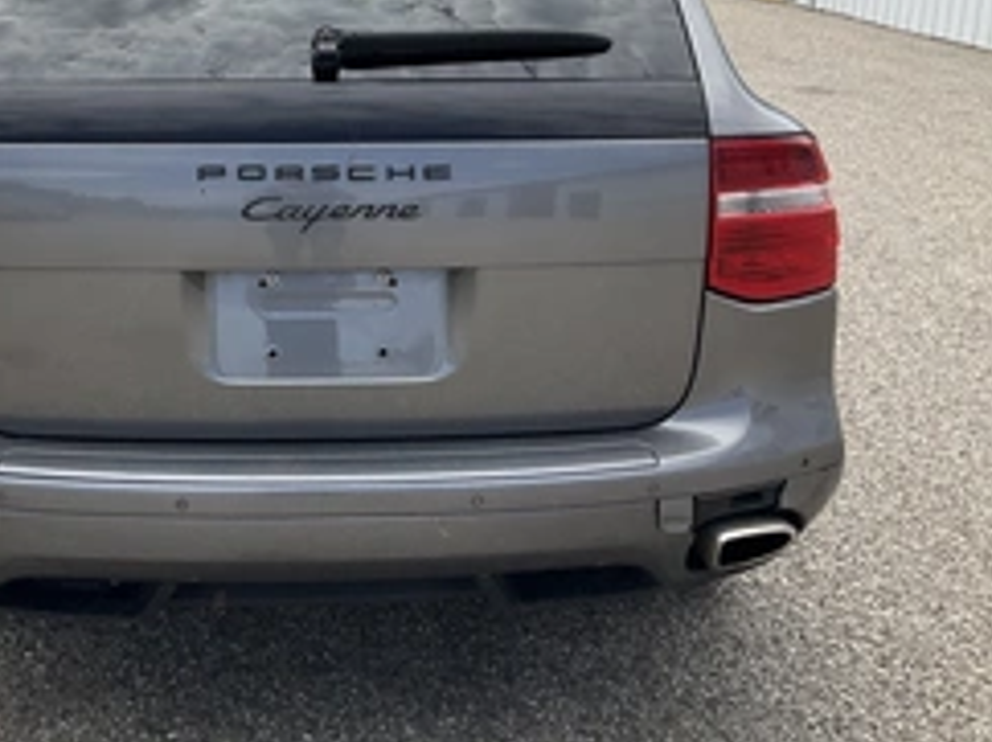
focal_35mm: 48
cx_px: 307
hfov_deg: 39.1
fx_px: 1374
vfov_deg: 29.7
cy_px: 180
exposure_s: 1/1534
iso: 25
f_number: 1.8
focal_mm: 3
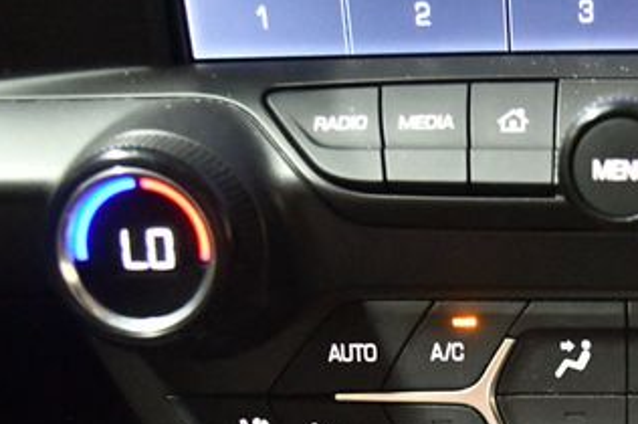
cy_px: 414
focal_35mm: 73
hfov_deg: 26.4
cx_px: 626
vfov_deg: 18.2
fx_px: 1292
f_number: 4
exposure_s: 1/40
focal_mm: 24
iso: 12800
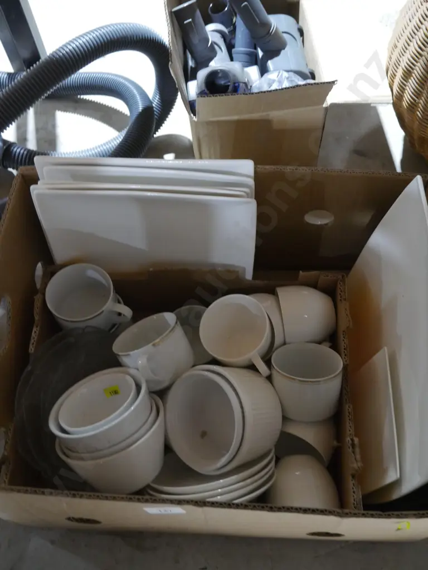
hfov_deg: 37.7
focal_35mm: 38
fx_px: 626
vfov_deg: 49.0
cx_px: 214
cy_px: 285
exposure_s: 1/60
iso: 3200
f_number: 4.1
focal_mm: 19
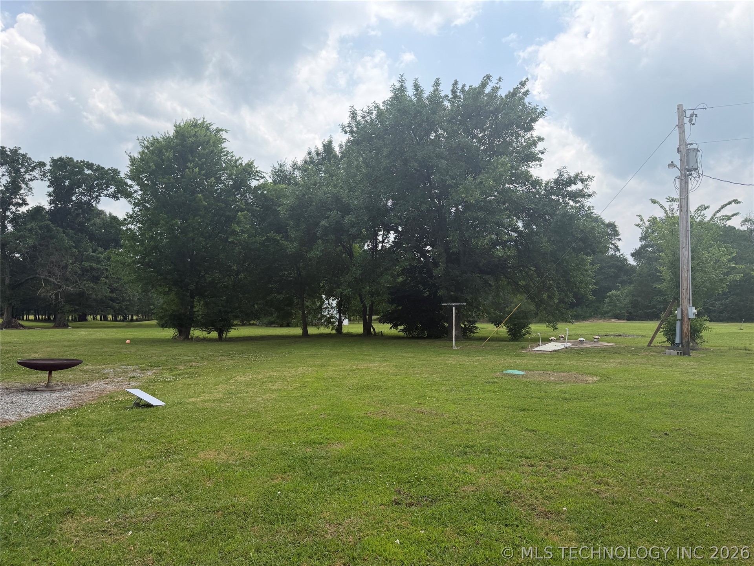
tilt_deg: +2.7
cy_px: 283
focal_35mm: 24
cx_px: 377
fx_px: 523
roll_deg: +0.4
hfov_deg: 71.6
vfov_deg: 56.8
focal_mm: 6.76
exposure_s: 1/4405
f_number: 1.78
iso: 100
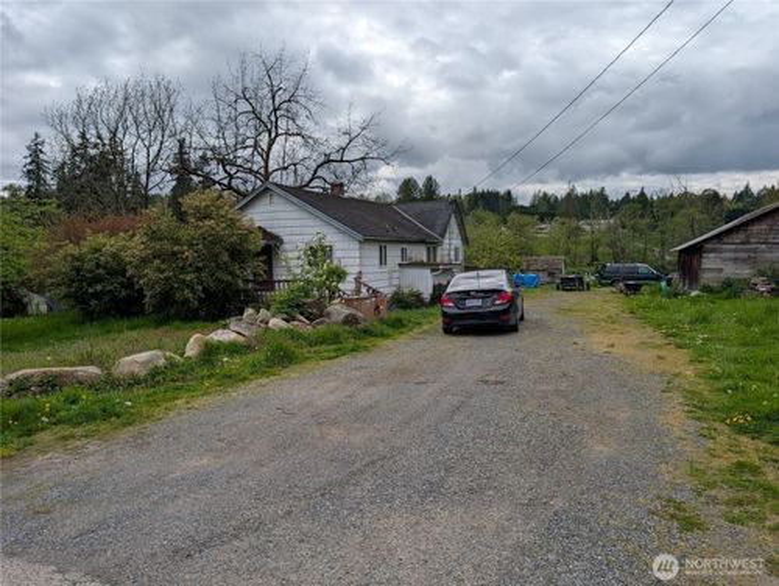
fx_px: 541
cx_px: 390
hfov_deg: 71.5
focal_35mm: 24
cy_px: 293
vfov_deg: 56.9
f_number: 1.68
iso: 22
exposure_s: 1/1764
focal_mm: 6.9
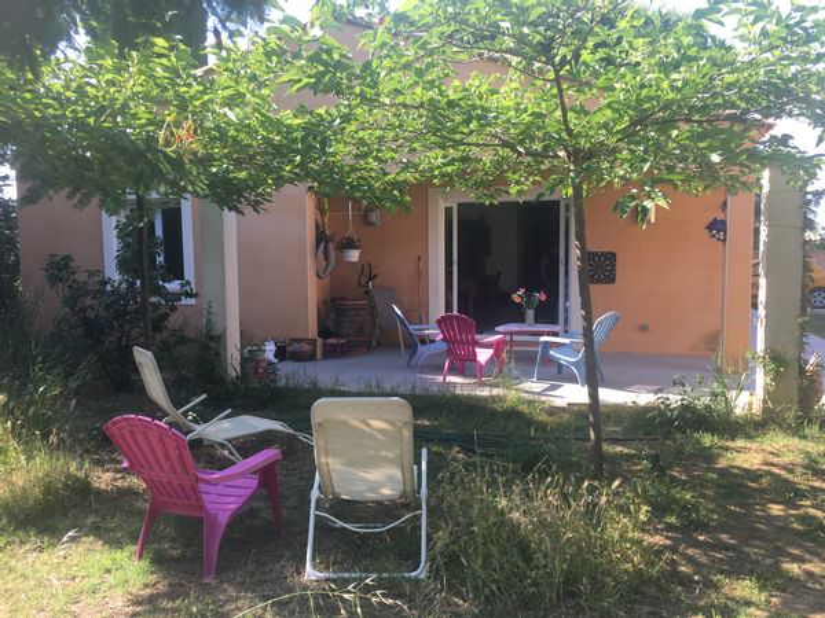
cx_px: 412
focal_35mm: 29
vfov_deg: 48.2
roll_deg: +0.9
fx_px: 691
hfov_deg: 61.7
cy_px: 309
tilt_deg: -3.7
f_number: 2.2
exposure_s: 1/248
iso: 25
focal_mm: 4.15
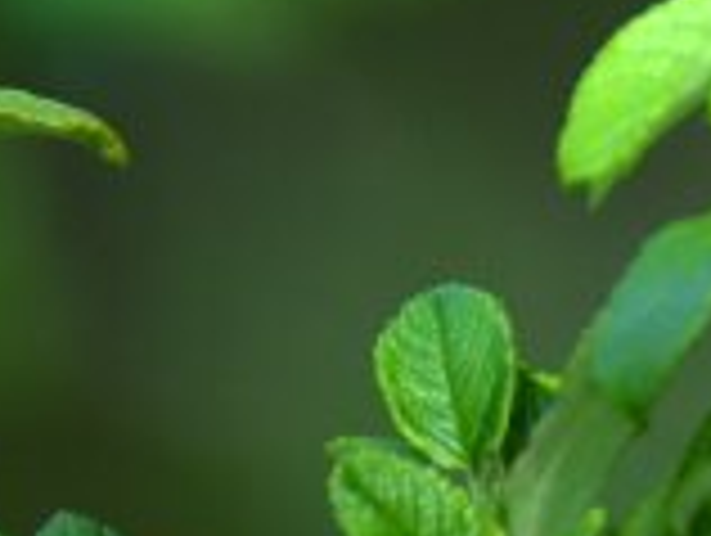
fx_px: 34436
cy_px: -88
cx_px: 981
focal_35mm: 1674
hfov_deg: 1.2
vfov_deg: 0.9
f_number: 5.6
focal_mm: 300
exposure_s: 1/640
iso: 400
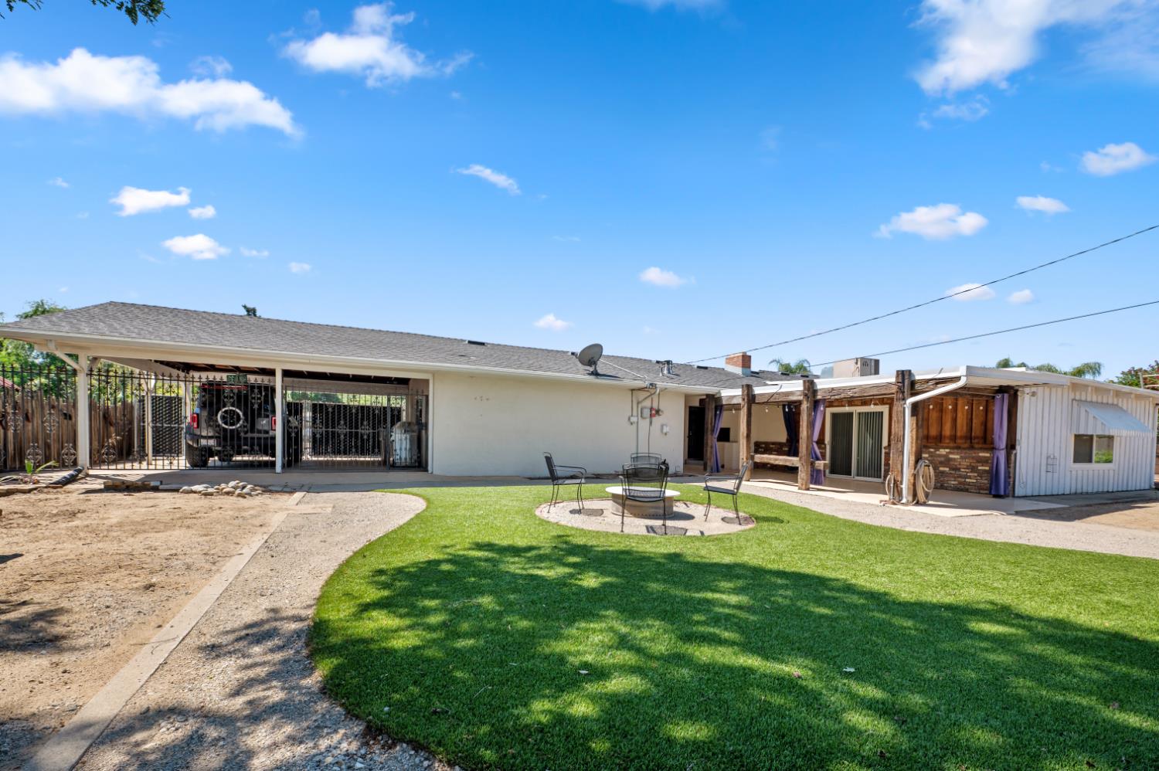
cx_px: 580
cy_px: 386
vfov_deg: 81.1
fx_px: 450
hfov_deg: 104.3
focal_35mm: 14
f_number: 9
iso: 250
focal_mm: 14
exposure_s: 1/160
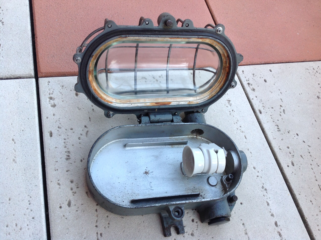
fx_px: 324
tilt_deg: -58.1
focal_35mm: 35
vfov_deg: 40.6
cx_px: 160
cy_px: 120
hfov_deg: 52.7
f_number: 2.4
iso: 50
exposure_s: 1/60
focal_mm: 4.28
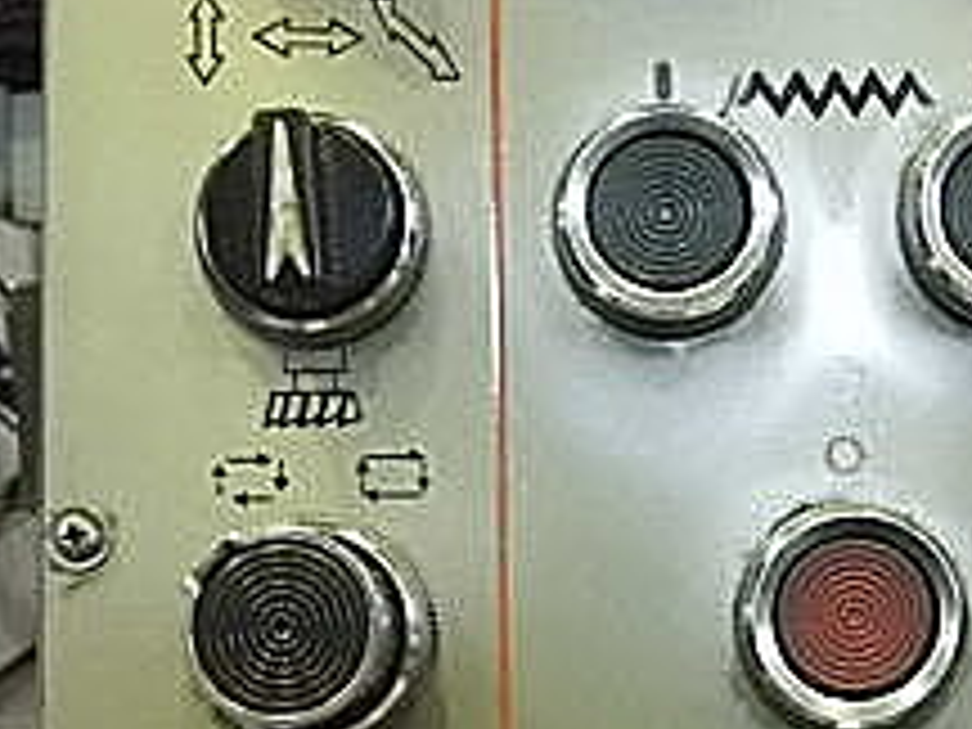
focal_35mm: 77
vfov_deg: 18.9
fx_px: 2162
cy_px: 598
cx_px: 824
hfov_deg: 24.8
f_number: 3.2
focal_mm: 4.6
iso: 800
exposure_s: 1/60
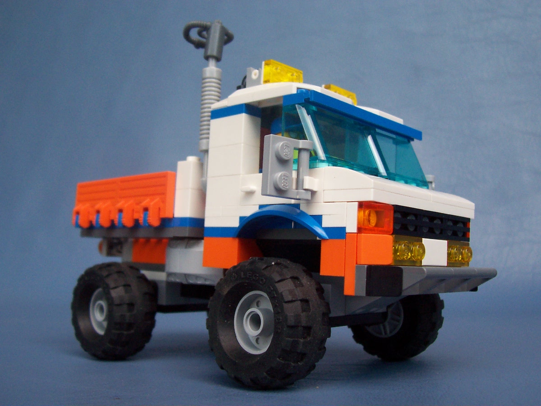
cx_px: 270
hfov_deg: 50.1
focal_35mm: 37
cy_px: 203
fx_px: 578
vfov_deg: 38.7
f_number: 2.8
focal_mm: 5.6
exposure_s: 1/30
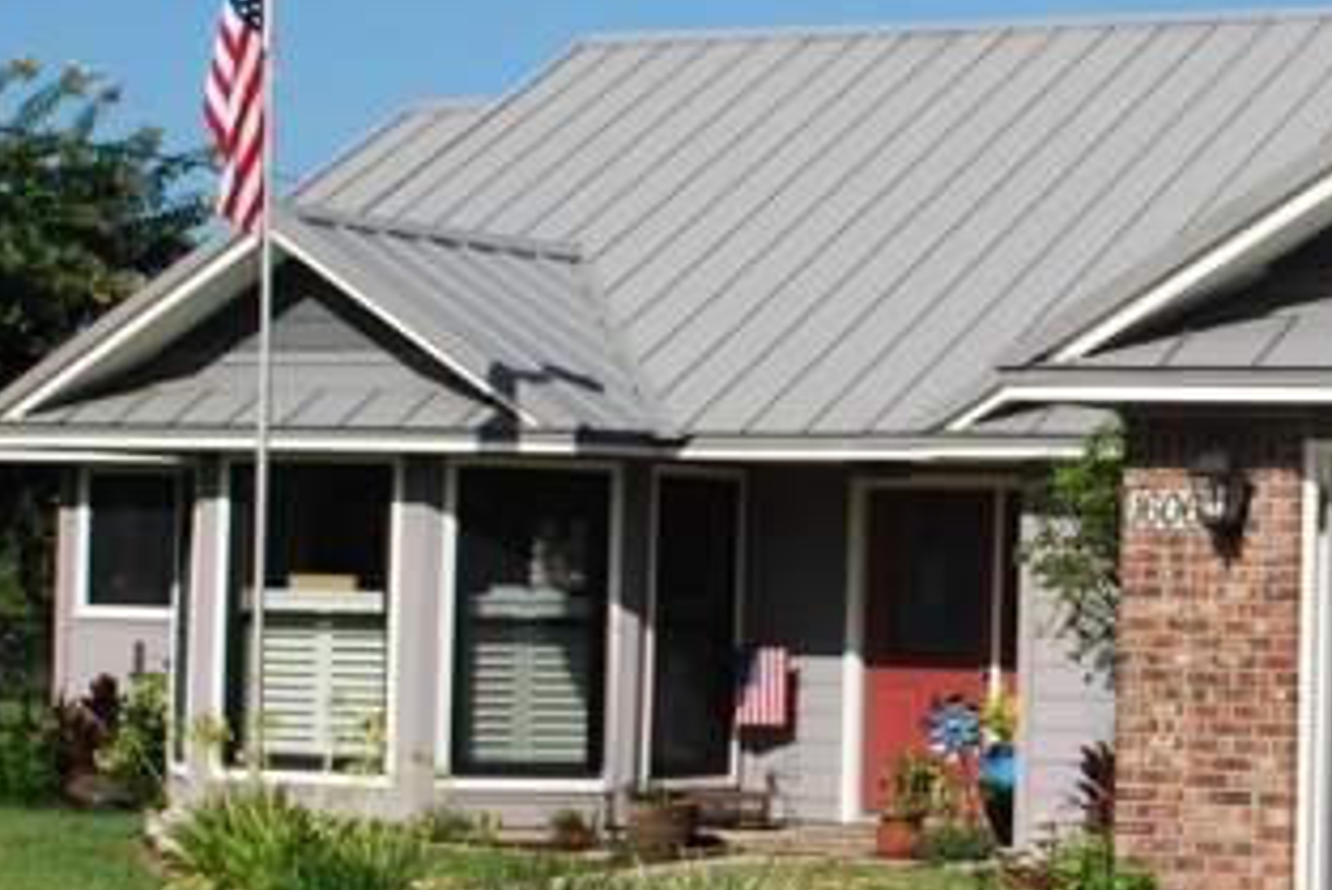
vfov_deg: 12.3
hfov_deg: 17.7
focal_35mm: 111
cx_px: 1455
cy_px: 449
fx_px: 4119
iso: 100
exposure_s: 1/250
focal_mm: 29
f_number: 8
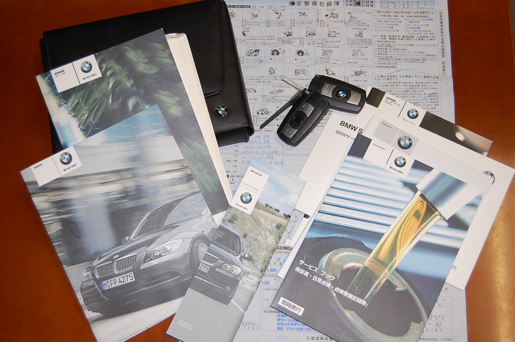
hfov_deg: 43.6
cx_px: 258
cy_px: 171
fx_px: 643
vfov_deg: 29.8
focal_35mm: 45
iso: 400
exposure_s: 1/60
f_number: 4.2
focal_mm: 30
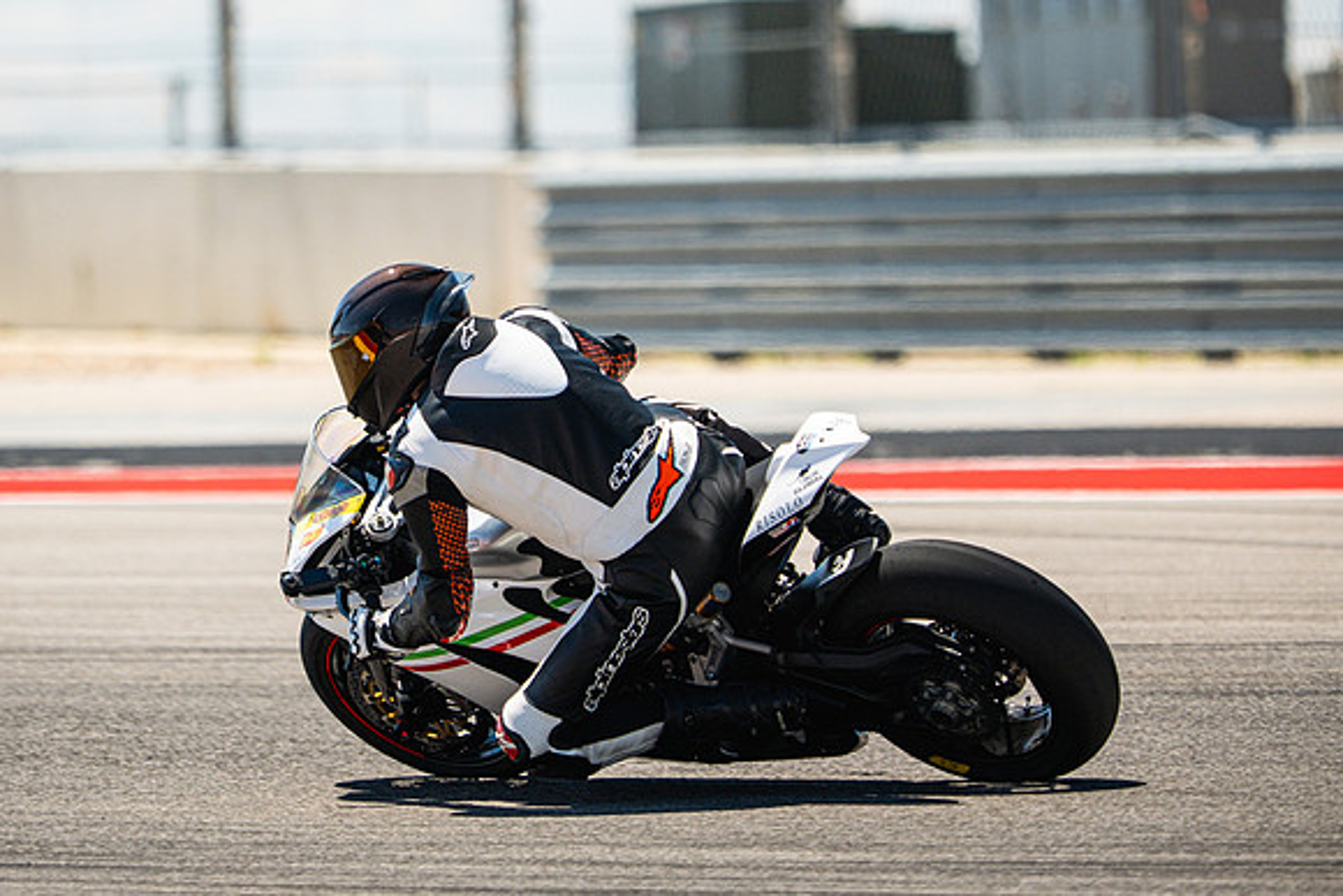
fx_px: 18814
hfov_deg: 4.1
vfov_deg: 2.7
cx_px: 589
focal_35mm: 504
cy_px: 391
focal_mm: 280
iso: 500
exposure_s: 1/2000
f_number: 2.8
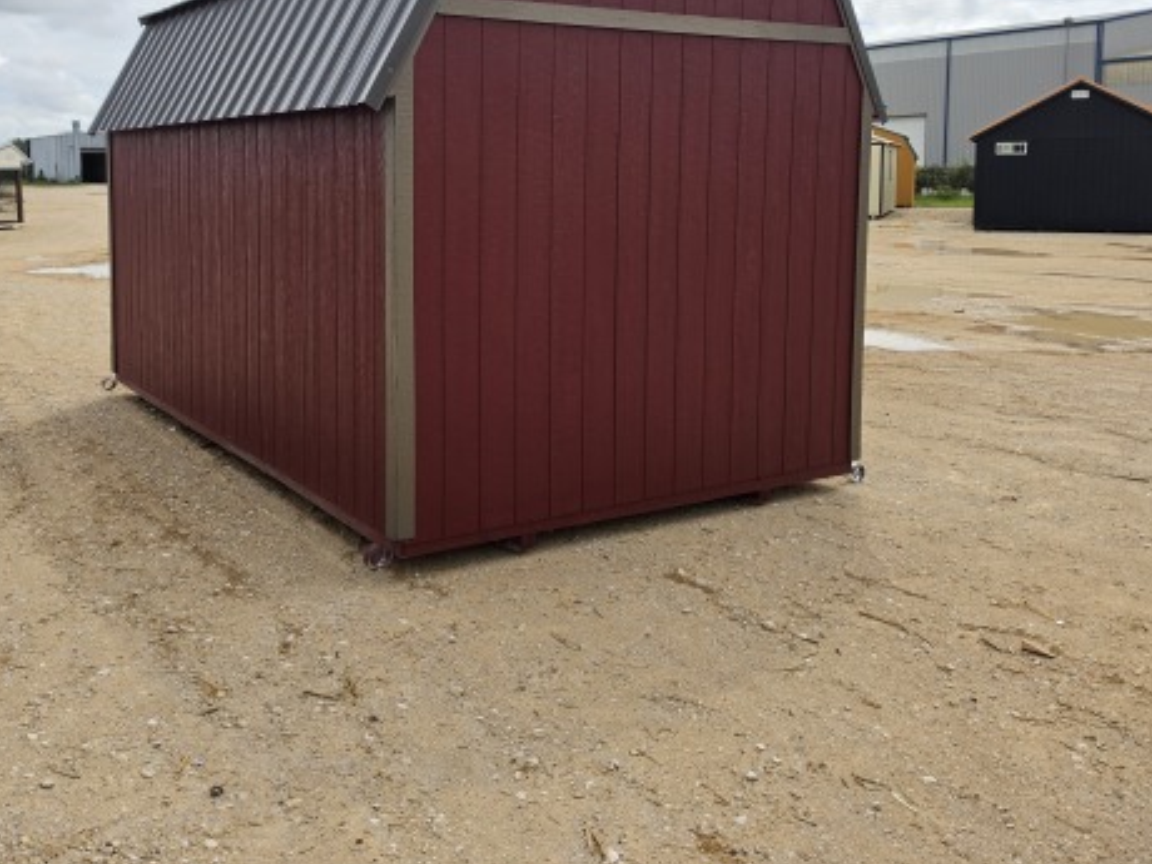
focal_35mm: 32
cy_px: 296
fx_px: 1065
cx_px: 413
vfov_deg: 43.6
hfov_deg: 56.0
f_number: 1.4
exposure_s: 1/7939
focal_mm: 6.5
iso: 50
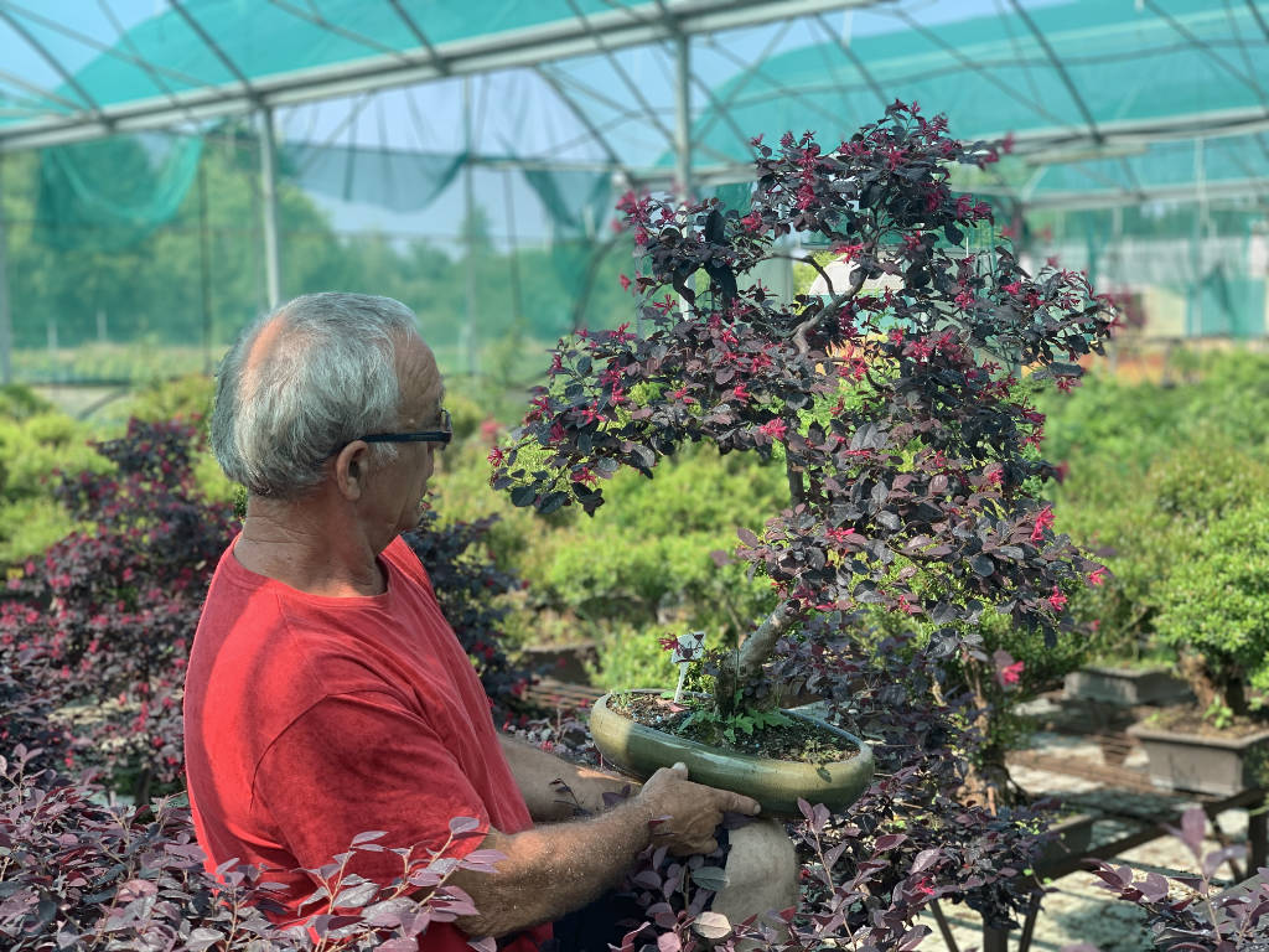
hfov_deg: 36.8
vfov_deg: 28.0
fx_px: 1906
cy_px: 476
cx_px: 634
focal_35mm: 52
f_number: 2.4
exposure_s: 1/148
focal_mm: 6
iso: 16
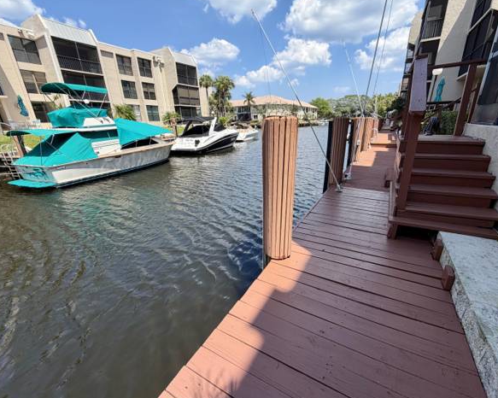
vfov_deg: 84.0
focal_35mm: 15
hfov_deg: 96.7
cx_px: 264
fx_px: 221
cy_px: 199
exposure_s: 1/770
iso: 32
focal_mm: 2.22
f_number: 2.2
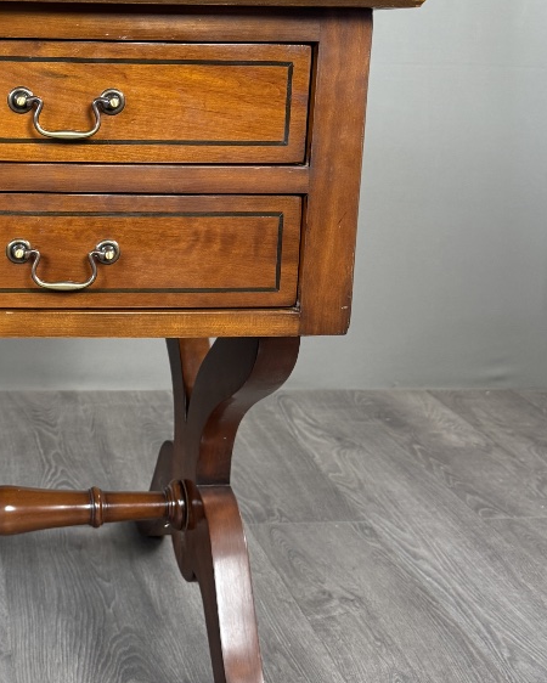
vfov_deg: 36.9
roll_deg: -3.8
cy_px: 218
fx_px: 1011
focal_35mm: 50
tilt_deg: -10.1
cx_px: 66
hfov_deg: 29.2
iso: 160
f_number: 1.78
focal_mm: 6.76
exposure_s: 1/100
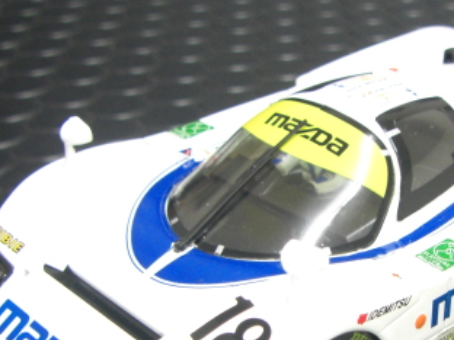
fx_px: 1023
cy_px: 266
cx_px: 338
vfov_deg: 18.7
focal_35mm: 78
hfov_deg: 24.8
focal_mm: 6.3
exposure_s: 1/15
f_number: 3.4
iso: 200
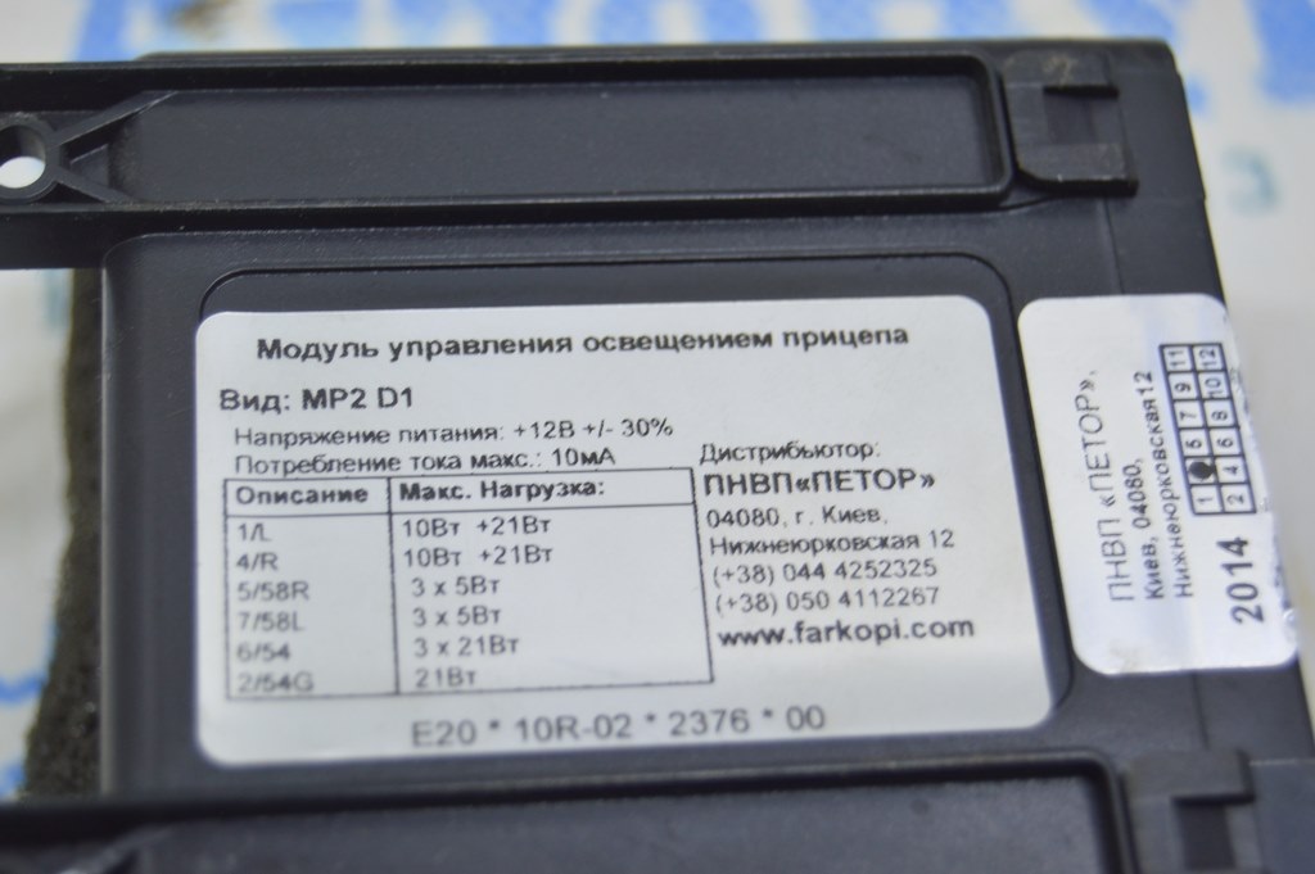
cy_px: 437
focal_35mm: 82
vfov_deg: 16.5
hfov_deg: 24.6
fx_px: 3011
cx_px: 658
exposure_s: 1/20
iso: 400
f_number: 5.6
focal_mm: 55
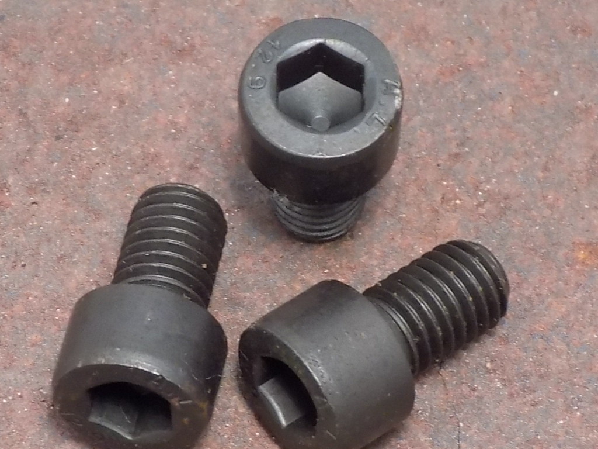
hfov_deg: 18.4
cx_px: 299
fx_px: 1848
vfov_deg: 13.8
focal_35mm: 107
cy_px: 224
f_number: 4.7
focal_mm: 19.1
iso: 400
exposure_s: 1/30
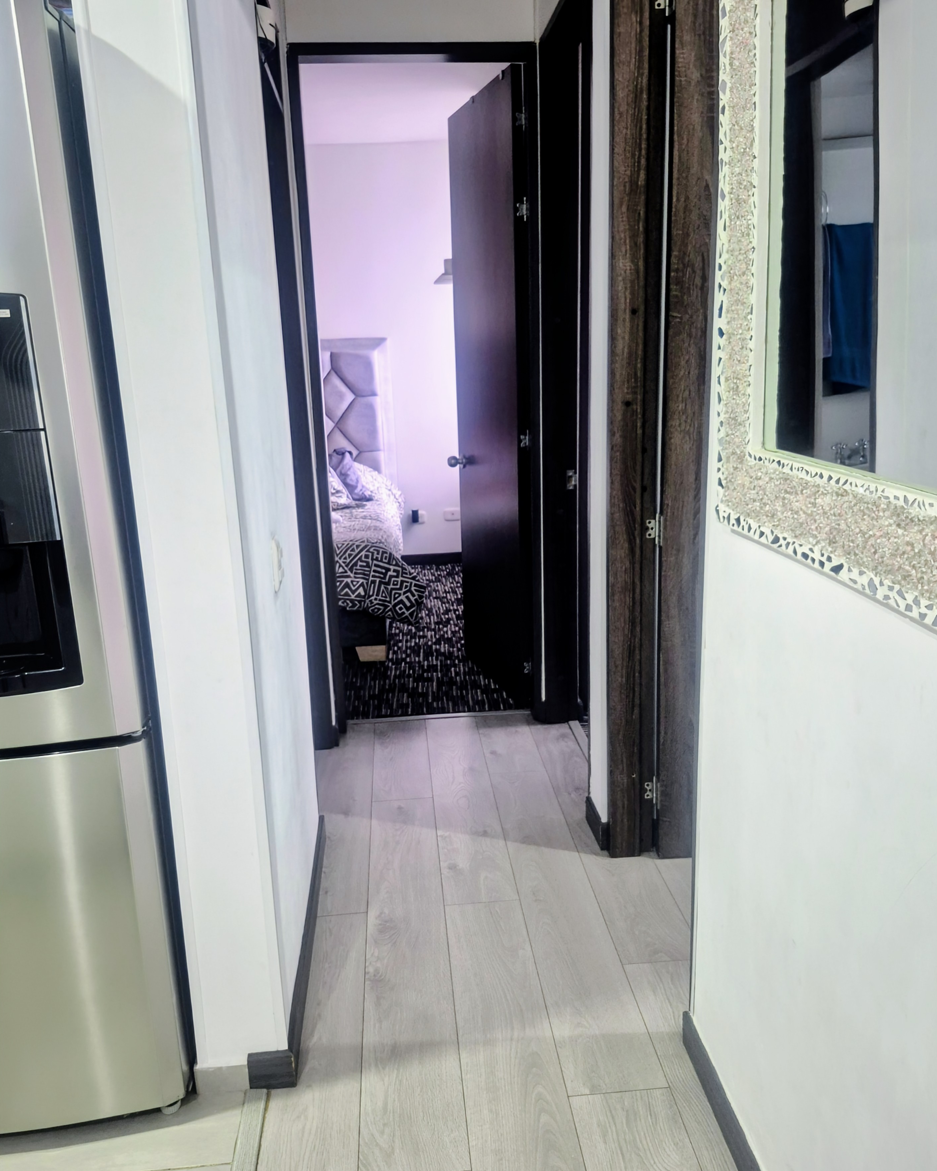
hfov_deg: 58.8
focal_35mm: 24
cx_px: 468
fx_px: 832
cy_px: 583
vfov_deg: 70.3
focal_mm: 5.4
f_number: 1.8
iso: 320
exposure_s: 1/30
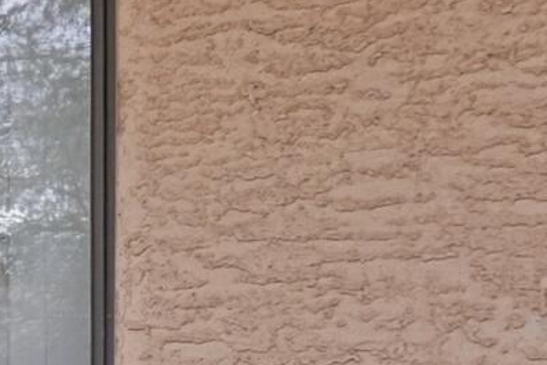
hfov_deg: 10.5
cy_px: 480
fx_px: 2295
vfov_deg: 8.9
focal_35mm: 151
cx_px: -971
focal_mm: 16
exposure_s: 1/50
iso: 250
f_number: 5.6
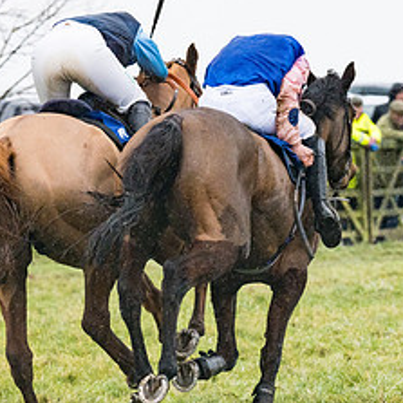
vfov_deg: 4.5
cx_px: 100
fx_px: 5163
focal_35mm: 392
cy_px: 209
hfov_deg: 4.5
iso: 1600
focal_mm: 135
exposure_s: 1/2500
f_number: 4
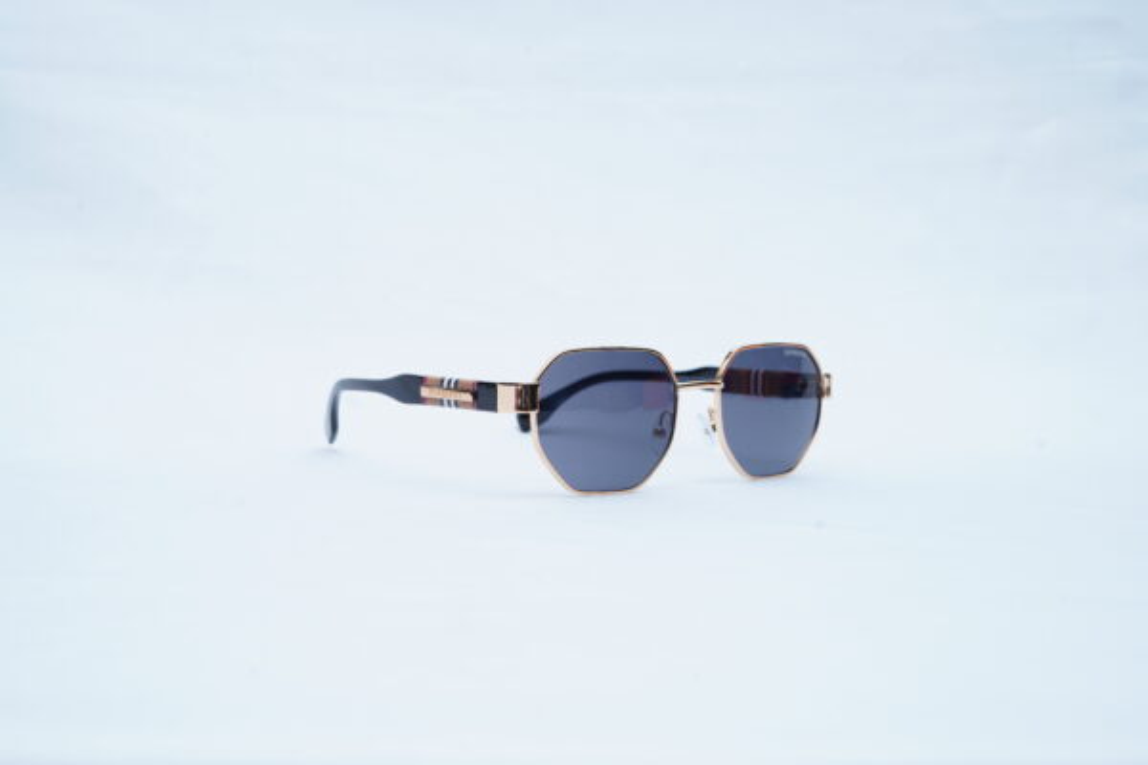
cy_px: 382
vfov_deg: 27.0
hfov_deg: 39.6
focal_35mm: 50
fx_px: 1594
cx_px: 574
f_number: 9
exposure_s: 1/160
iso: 200
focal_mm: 50
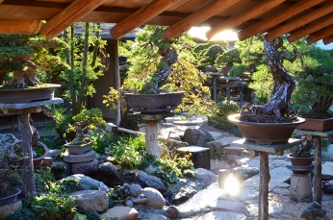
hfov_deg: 38.2
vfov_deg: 25.9
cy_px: 112
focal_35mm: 52
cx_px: 187
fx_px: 480
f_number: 8
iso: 500
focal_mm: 30
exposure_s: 1/60
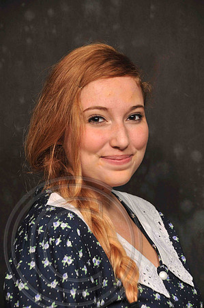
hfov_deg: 9.1
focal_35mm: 150
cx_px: 102
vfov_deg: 13.7
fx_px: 1278
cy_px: 154
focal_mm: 100
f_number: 7.1
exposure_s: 1/125
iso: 200
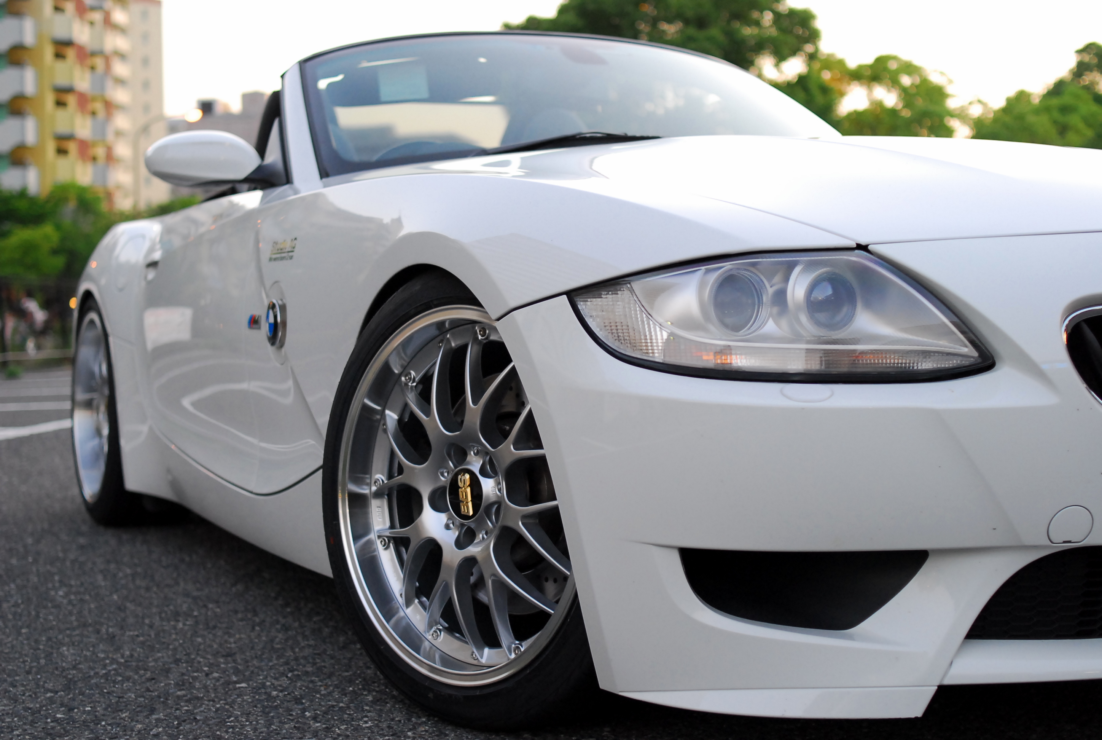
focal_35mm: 52
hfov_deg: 37.8
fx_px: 1610
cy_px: 370
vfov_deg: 25.9
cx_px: 551
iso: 640
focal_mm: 35
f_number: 2.8
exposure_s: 1/100
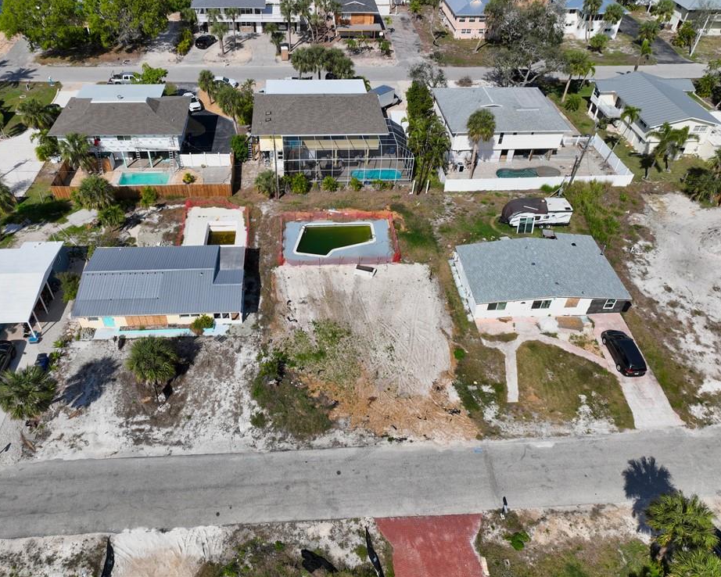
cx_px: 332
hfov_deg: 65.9
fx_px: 555
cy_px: 278
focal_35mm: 26
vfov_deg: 54.9
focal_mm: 12.29
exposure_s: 1/2000
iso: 110
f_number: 4.5
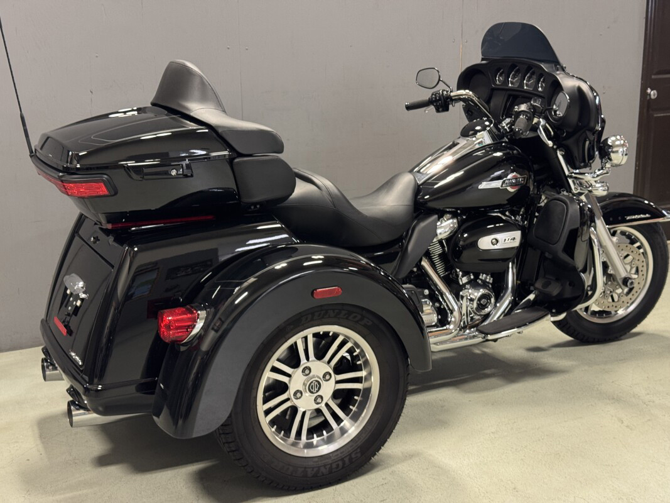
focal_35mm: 48
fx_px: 929
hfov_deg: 39.7
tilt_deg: -13.6
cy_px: 252
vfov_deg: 30.3
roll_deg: -0.3
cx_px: 335
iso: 200
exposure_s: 1/40
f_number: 1.78
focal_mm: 6.76
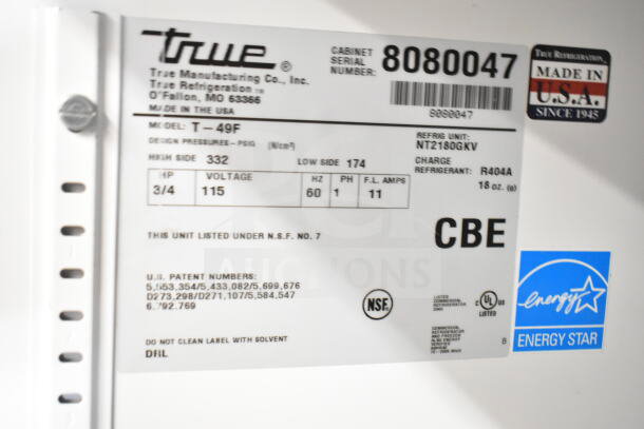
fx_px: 805
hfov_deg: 43.6
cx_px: 322
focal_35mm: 45
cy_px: 214
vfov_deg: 29.9
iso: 7200
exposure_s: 1/50
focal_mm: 30
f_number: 4.2
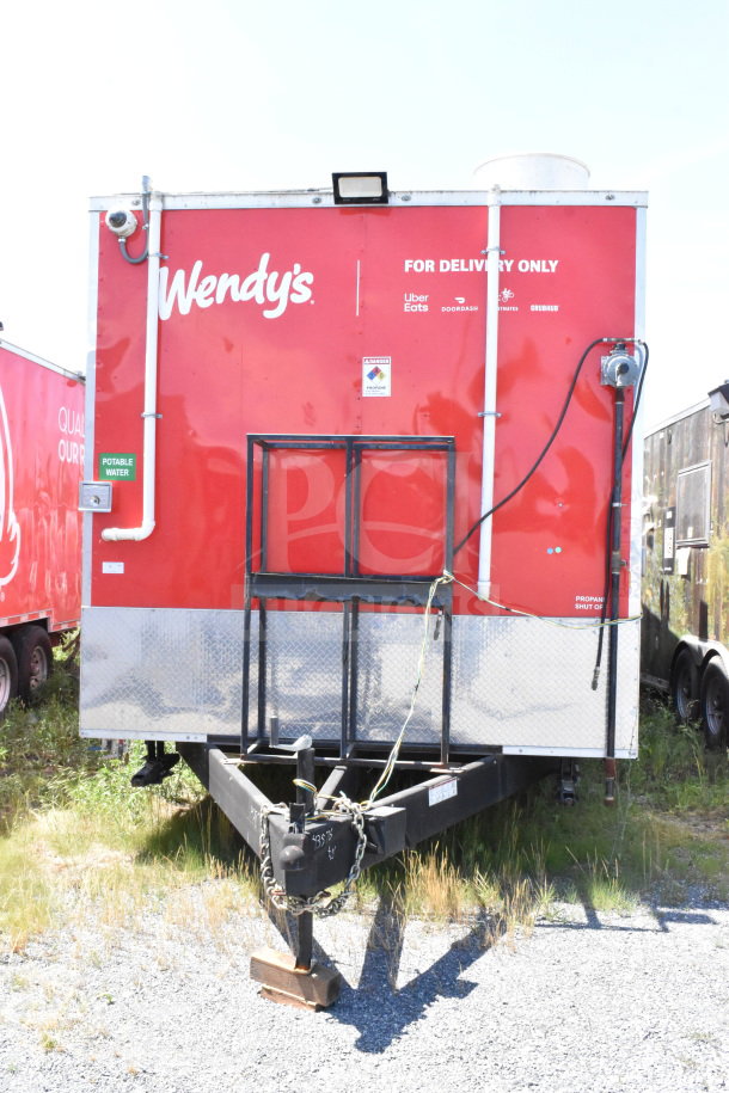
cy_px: 546
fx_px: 1093
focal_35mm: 36
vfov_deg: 53.1
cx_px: 364
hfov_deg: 36.9
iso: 6400
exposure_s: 1/1000
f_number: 16
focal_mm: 24
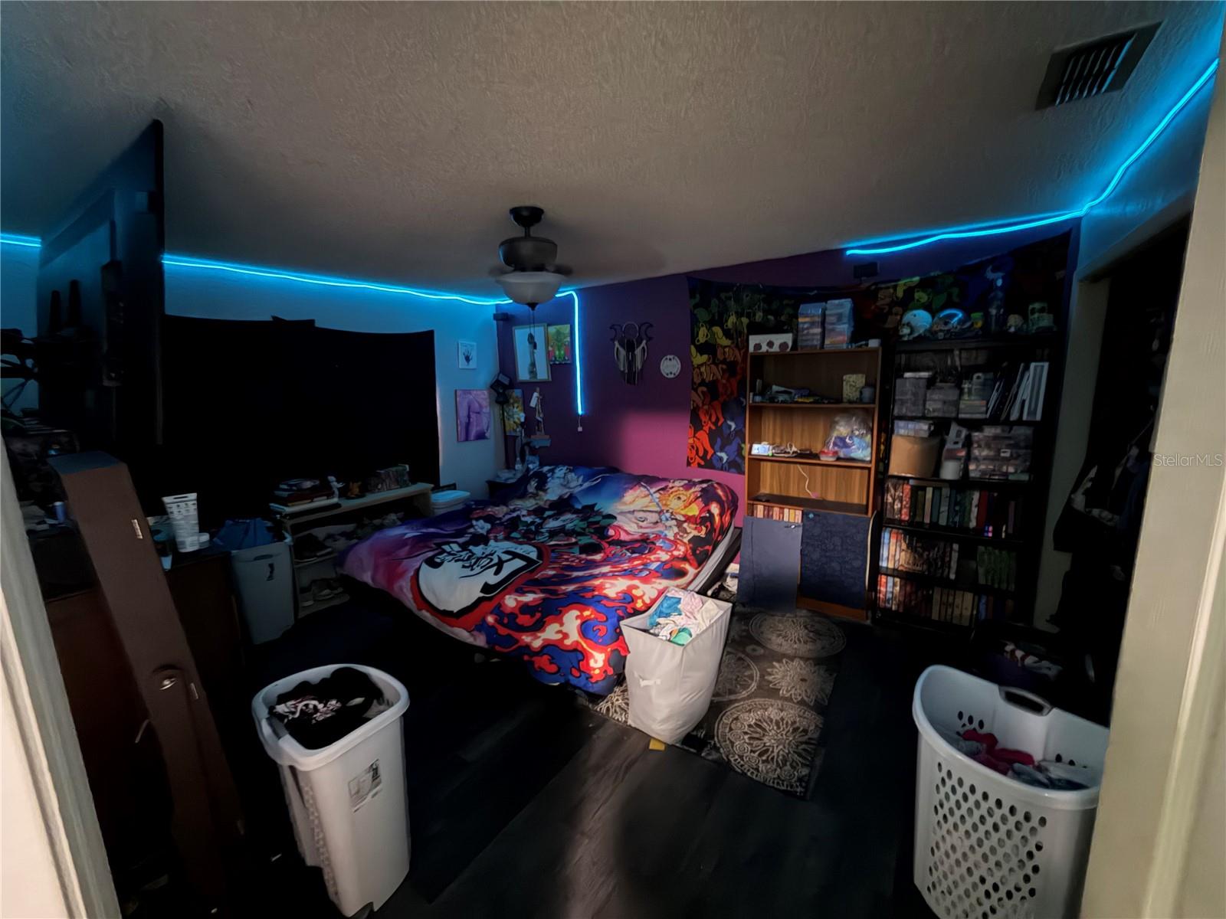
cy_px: 460
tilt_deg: -10.3
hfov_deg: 102.1
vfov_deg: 85.7
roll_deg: +2.2
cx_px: 613
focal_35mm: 14
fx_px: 496
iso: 1600
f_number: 2.2
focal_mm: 2.22
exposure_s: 1/6
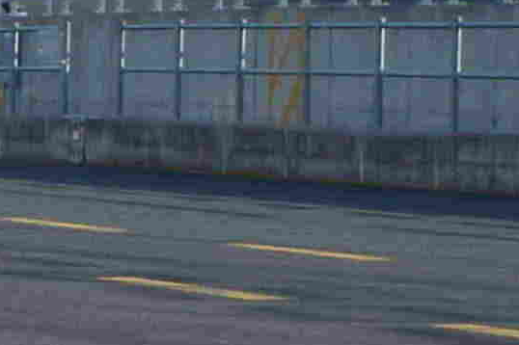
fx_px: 5287
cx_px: -1146
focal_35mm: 367
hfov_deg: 5.2
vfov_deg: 3.7
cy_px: 267
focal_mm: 8.5
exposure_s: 1/320
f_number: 3.8
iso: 80
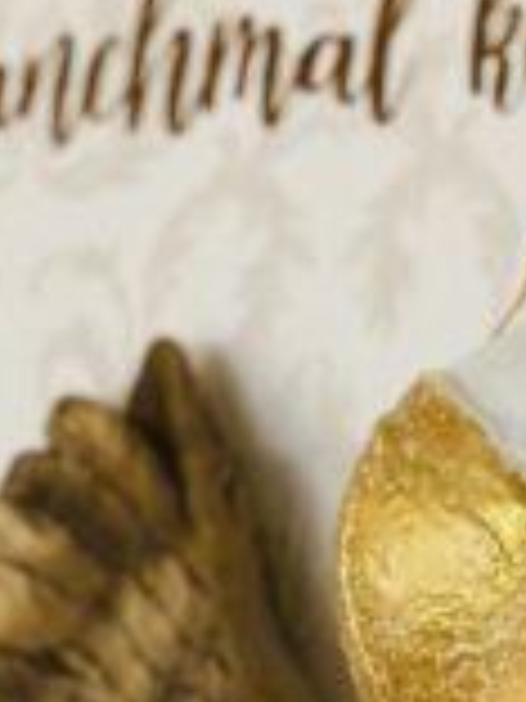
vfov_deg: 9.4
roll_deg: +0.8
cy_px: 1246
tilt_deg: -11.0
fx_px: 4052
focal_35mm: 200
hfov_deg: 7.2
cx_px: 989
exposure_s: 1/122
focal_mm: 6
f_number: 2
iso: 100
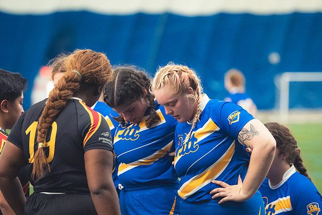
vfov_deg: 6.1
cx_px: 161
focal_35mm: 225
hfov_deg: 9.2
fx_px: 2011
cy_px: 108
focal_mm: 150
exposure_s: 1/320
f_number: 2.8
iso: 6400
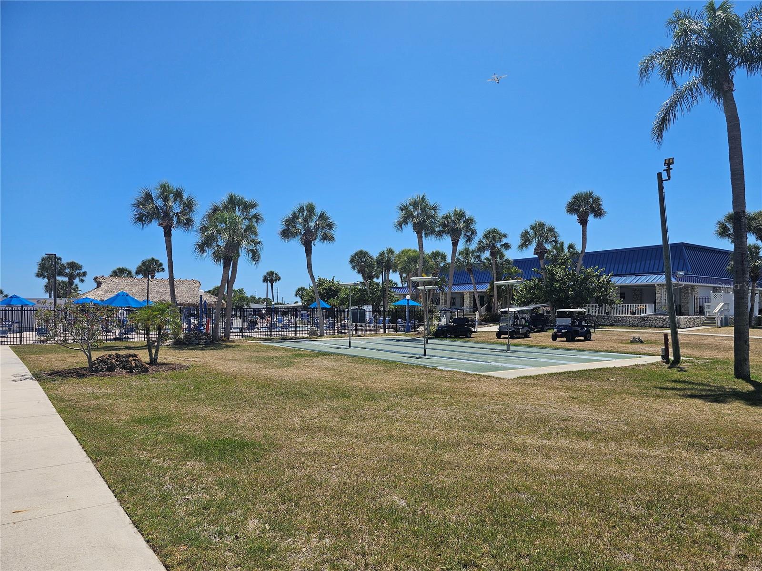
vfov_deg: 58.9
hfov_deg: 73.9
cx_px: 381
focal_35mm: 23
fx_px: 506
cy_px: 286
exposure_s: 1/1422
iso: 10
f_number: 1.7
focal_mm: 6.3
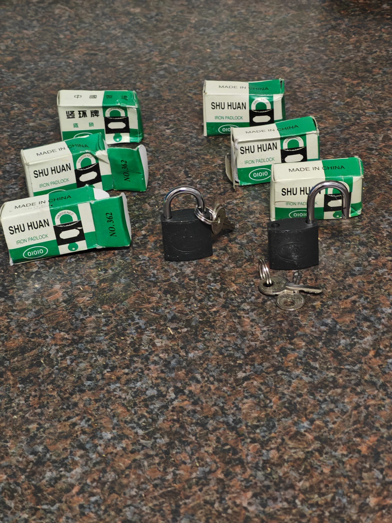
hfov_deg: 17.8
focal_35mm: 83
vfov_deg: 23.6
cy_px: 262
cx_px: 196
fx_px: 1253
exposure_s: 1/25
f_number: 2.4
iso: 1000
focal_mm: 8.67
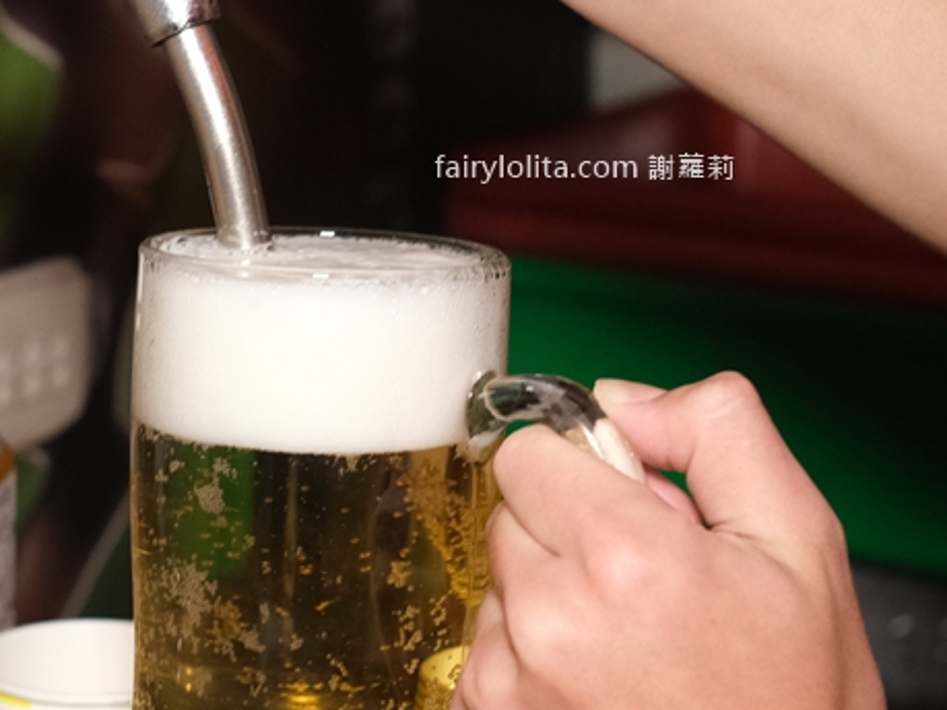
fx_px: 1805
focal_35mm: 66
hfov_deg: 28.5
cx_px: 128
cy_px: 347
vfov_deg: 22.2
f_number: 2.8
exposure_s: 1/85
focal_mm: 23
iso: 2000
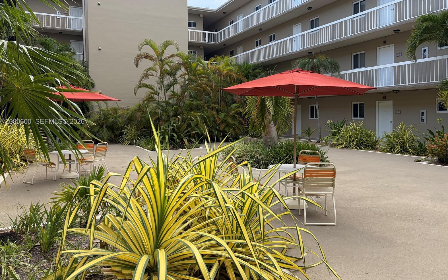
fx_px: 342
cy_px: 122
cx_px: 224
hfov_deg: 66.5
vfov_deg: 44.4
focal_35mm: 28
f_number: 1.6
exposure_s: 1/523
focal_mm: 5.96
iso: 50
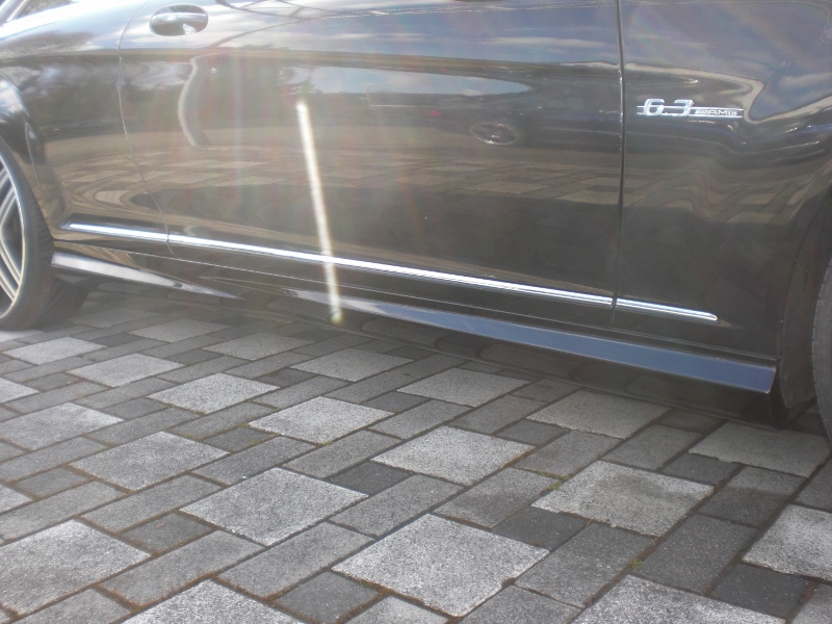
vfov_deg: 37.7
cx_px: 416
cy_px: 312
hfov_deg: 49.0
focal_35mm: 38
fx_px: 913
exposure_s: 1/125
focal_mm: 6.3
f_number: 3.1
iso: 64
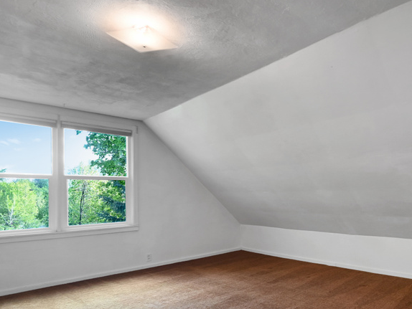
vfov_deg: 55.9
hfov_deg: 68.4
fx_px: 286
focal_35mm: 24
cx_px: 291
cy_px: 201
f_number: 4
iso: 640
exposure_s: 1/50
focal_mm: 14
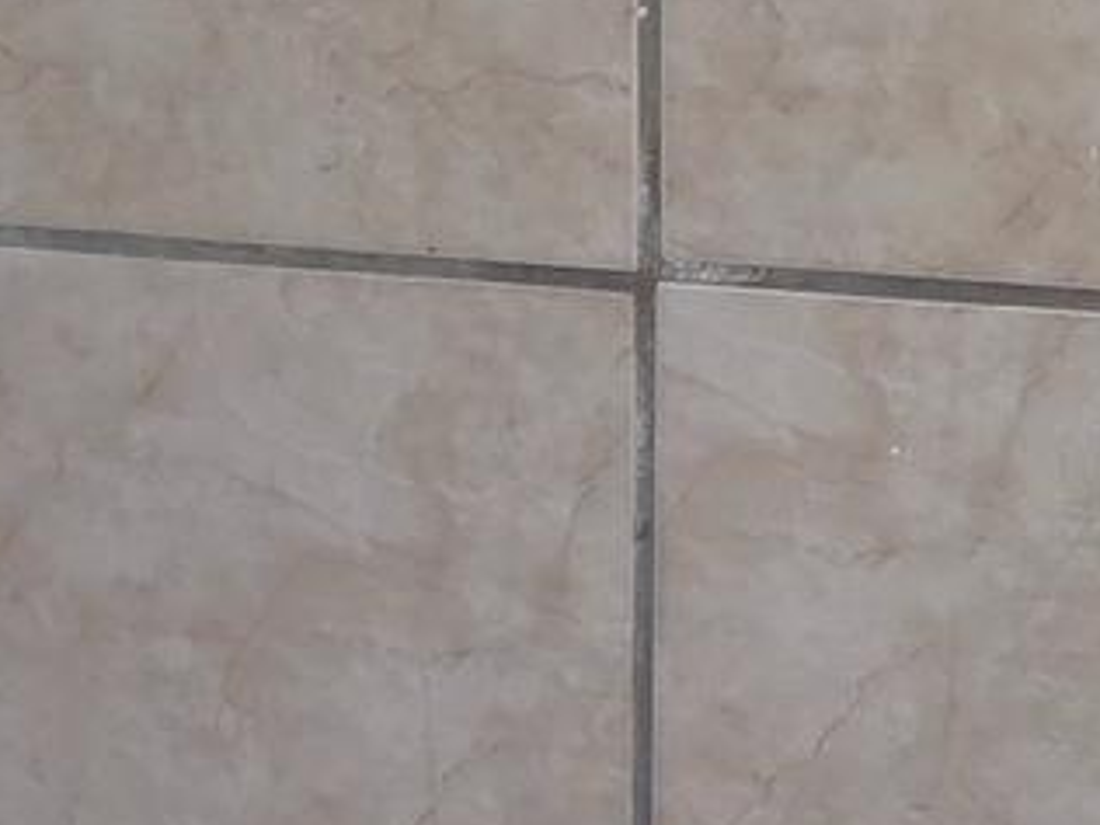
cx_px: 191
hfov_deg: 13.2
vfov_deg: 9.4
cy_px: 1594
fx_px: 4735
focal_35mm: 149
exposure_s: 1/24
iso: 100
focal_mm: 6.3
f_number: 1.7
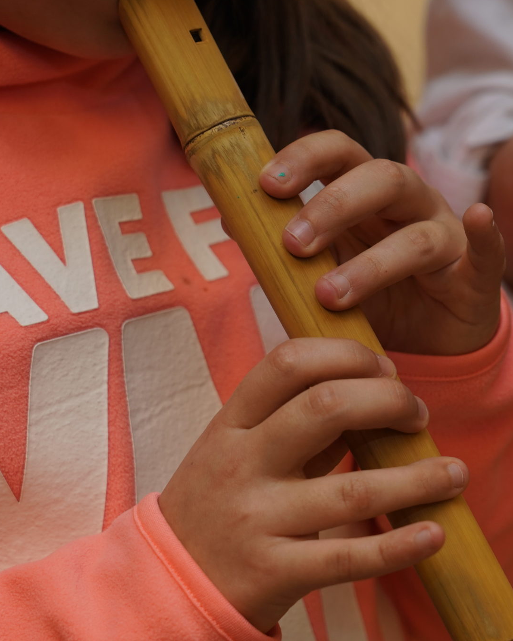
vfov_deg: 12.9
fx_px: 2828
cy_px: 320
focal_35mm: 149
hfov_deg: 10.3
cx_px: 411
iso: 800
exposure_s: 1/200
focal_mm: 105
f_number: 5.6
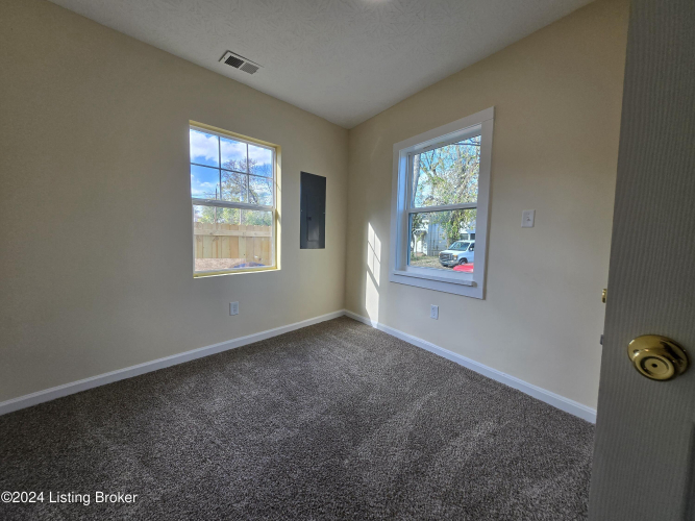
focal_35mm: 13
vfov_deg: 89.9
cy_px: 260
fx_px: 261
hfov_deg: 106.2
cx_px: 348
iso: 50
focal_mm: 1.7
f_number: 2.2
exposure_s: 1/120
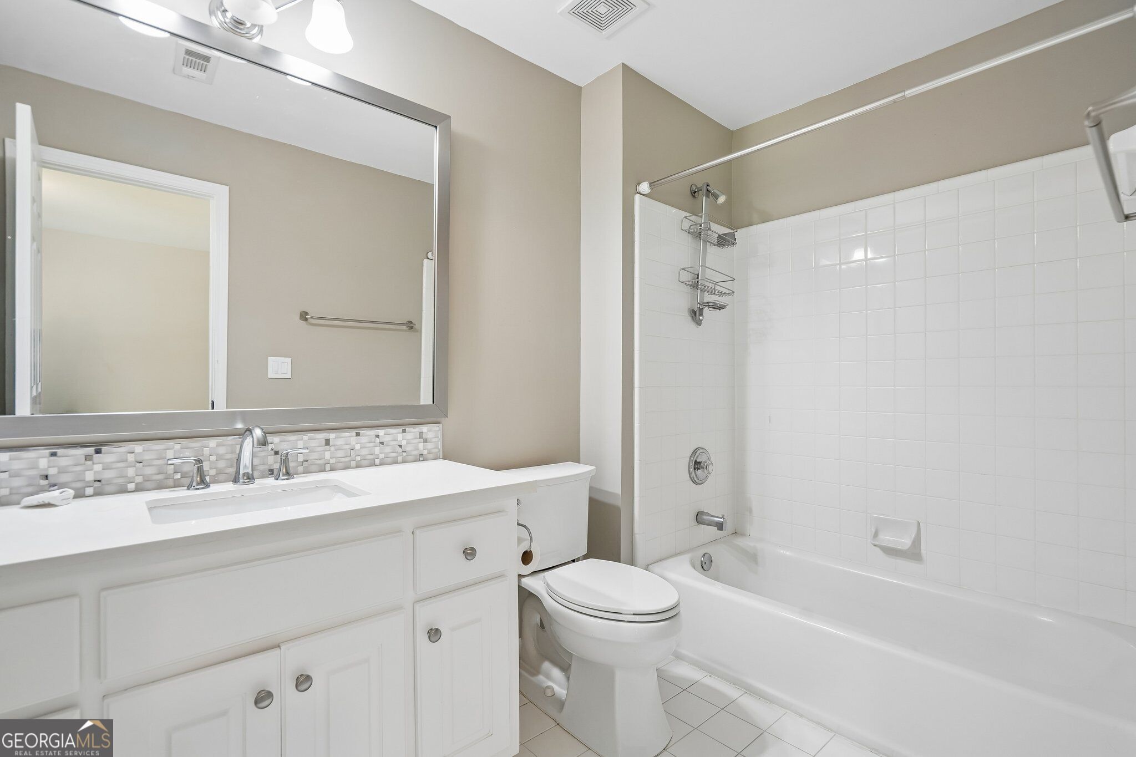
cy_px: 378
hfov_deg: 96.7
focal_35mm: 16
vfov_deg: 73.7
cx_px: 568
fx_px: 505
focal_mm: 16
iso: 320
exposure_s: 1/4
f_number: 6.3
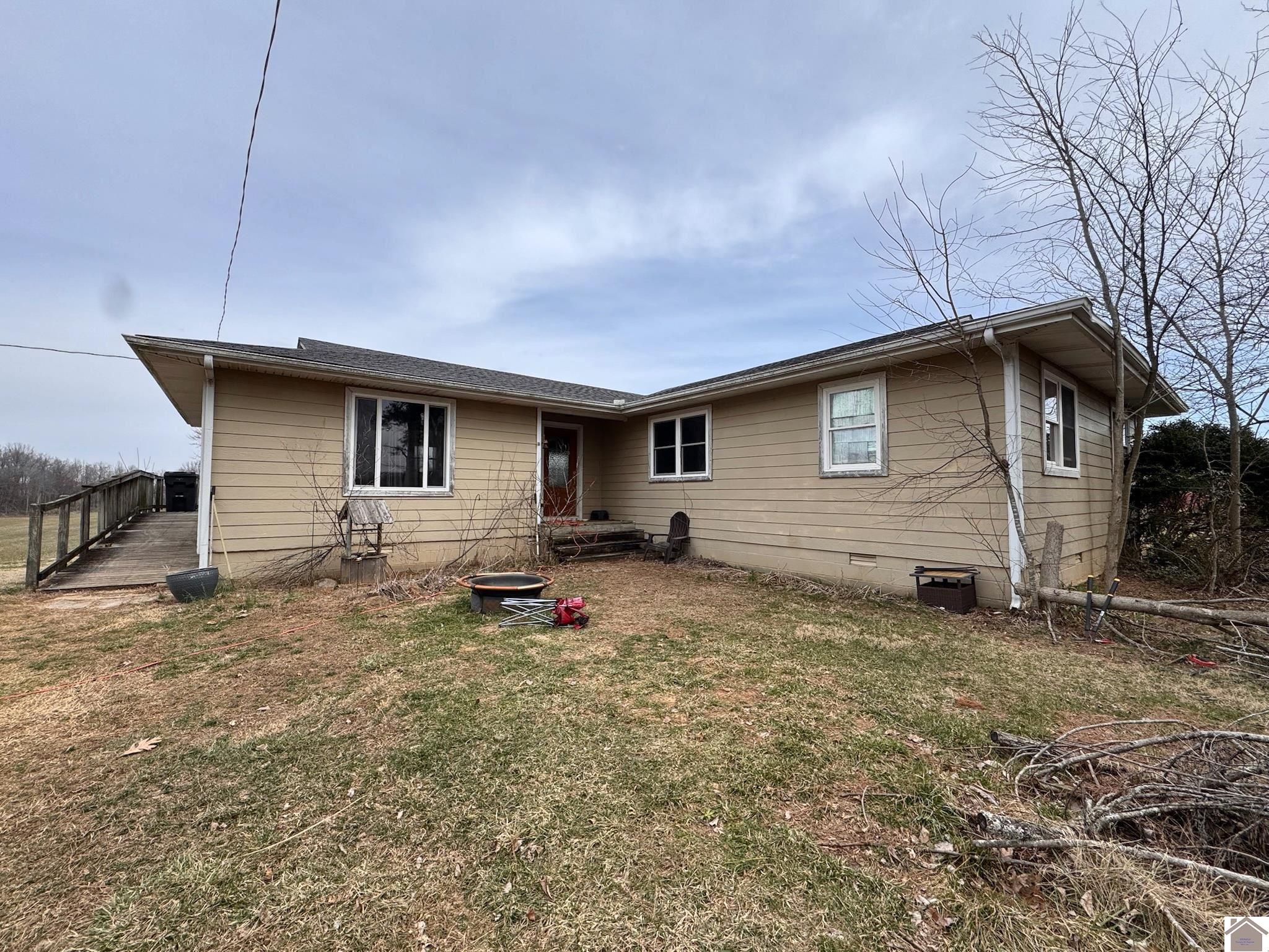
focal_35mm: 14
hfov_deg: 102.1
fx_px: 513
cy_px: 476
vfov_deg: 85.7
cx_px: 634
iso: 40
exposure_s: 1/1536
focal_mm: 2.22
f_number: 2.2
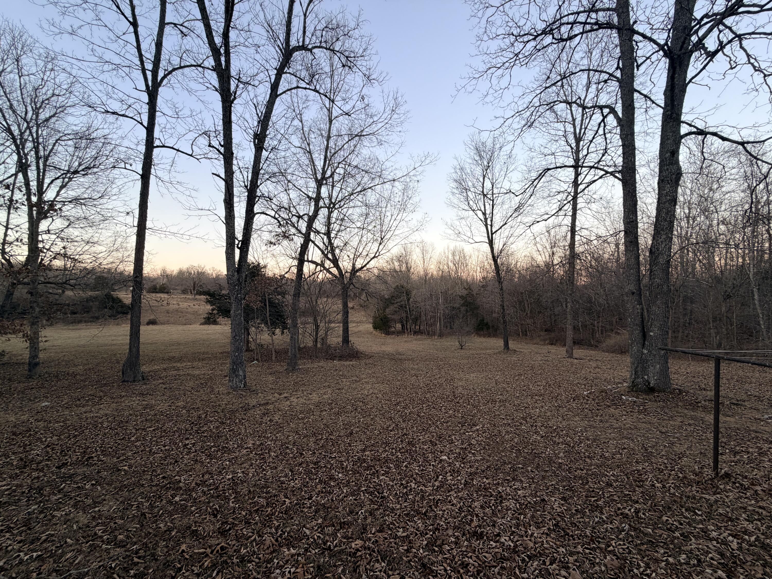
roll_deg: +1.1
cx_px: 386
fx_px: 312
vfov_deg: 85.7
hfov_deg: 102.1
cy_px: 290
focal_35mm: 14
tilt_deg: +0.0
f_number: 2.2
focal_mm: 2.22
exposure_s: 1/121
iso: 50
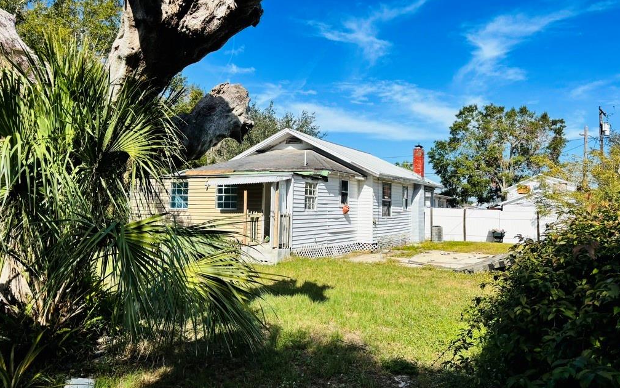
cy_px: 166
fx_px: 473
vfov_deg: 44.4
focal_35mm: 28
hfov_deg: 66.5
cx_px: 313
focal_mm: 5.96
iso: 50
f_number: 1.6
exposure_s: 1/3937
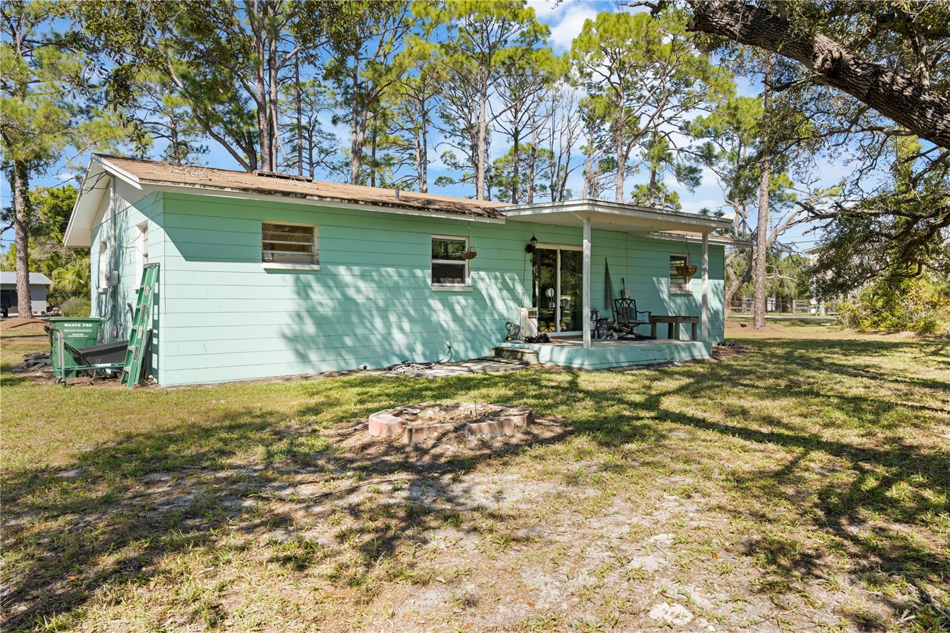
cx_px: 475
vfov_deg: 53.1
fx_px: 633
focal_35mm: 24
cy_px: 316
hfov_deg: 73.8
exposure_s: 1/10
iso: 64
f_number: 9
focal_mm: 24
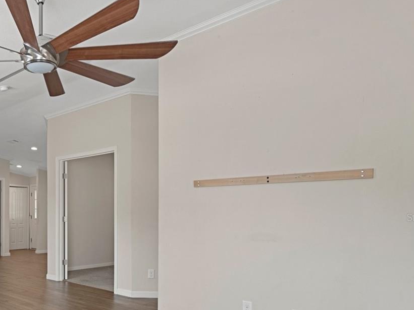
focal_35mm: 30
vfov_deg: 45.8
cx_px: 48
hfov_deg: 53.2
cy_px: 217
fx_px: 359
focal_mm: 16
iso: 400
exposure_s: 1/2.5
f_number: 8
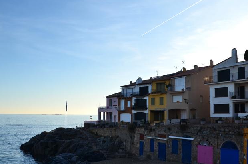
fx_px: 279
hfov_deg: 47.7
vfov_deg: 32.7
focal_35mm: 41
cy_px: 95
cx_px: 144
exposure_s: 1/160
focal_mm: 21
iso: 320
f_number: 9
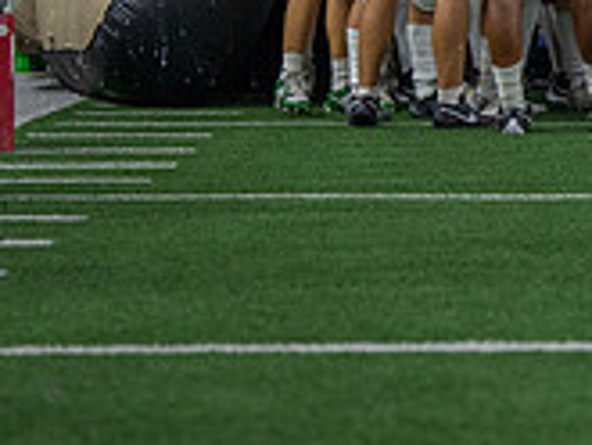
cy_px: -234
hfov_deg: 7.1
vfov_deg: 5.4
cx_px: 780
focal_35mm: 275
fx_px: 4706
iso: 1250
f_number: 2.8
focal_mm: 70
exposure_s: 1/640
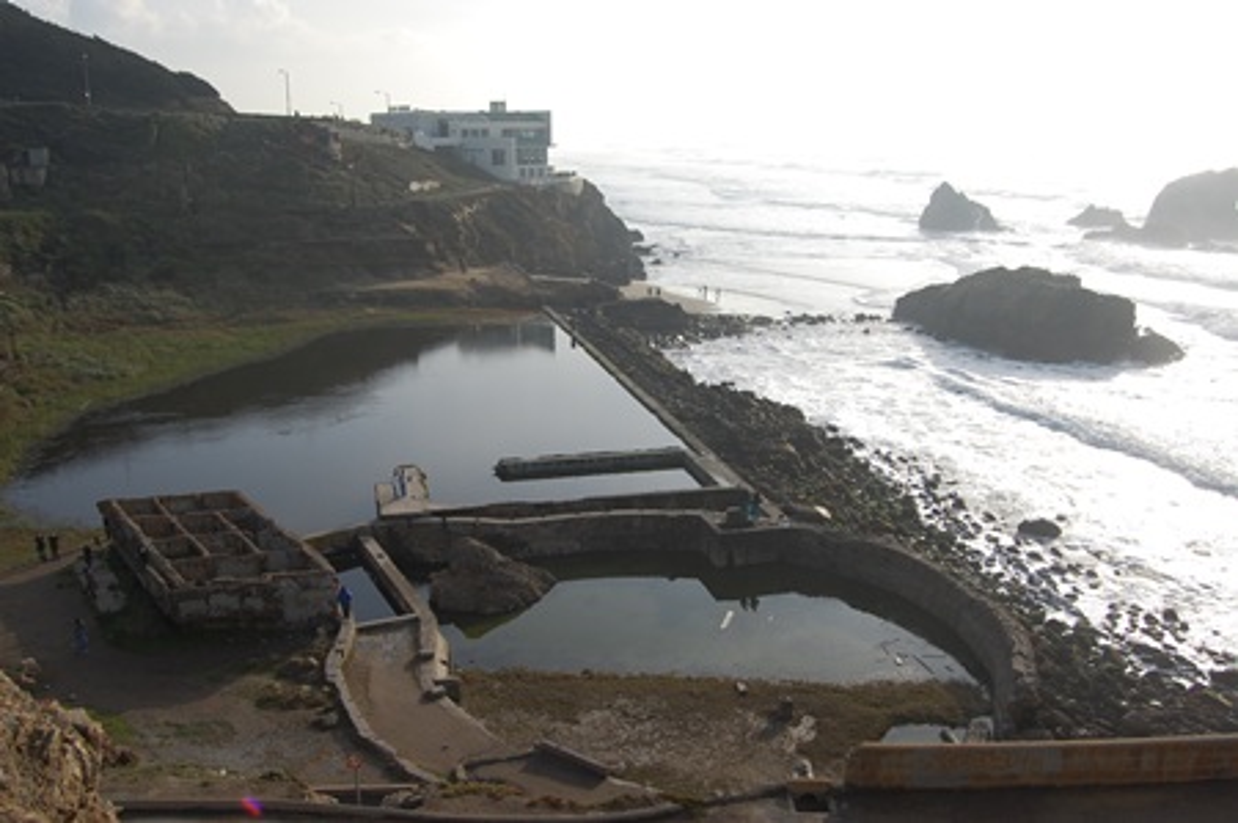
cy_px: 412
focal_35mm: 33
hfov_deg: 57.3
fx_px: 1134
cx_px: 619
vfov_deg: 39.9
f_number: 10
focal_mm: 22
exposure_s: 1/400
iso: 200
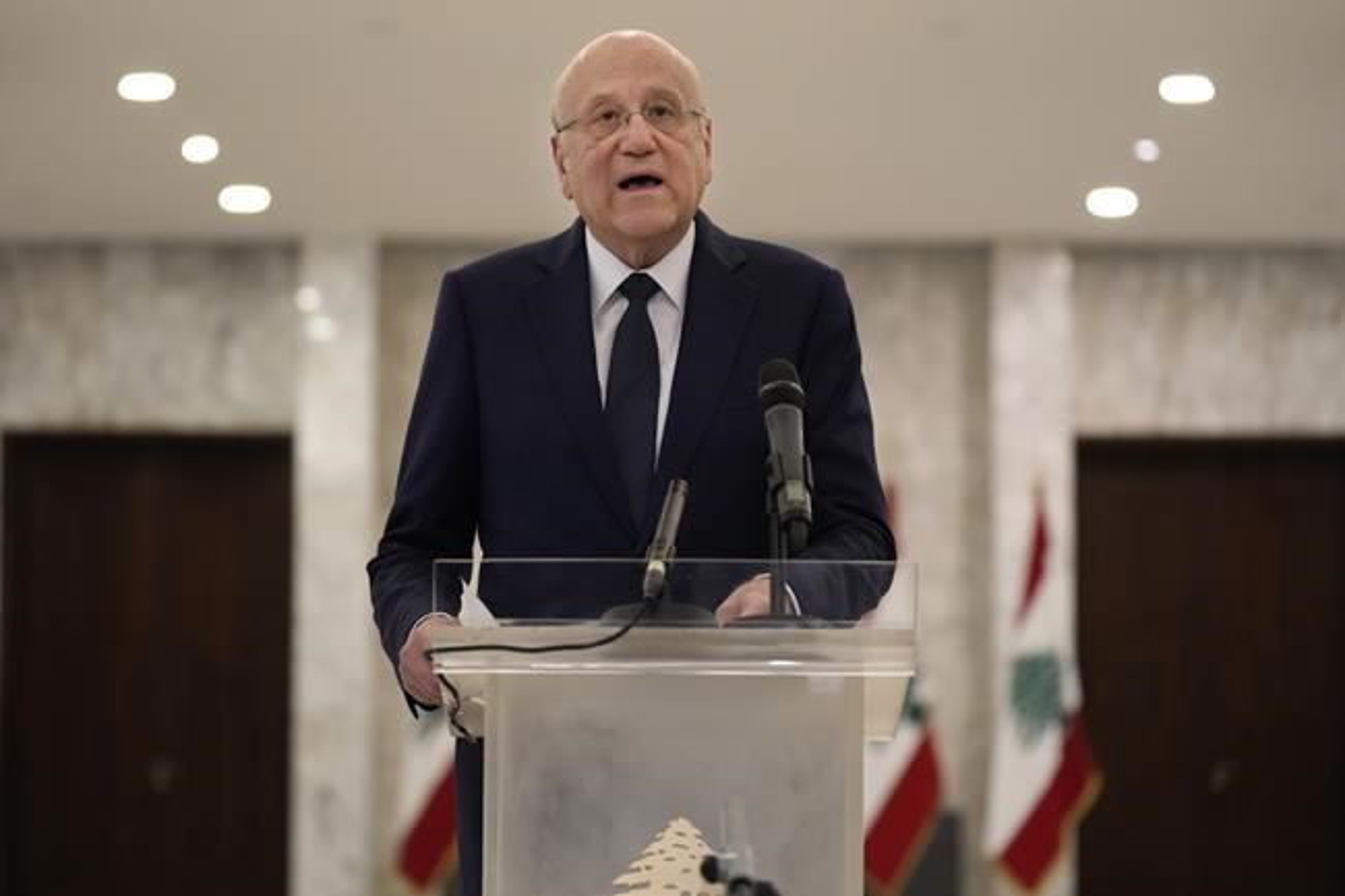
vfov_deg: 14.9
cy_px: 448
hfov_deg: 22.1
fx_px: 3436
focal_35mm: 92
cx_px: 672
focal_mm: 92
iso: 4000
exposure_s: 1/500
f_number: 2.8
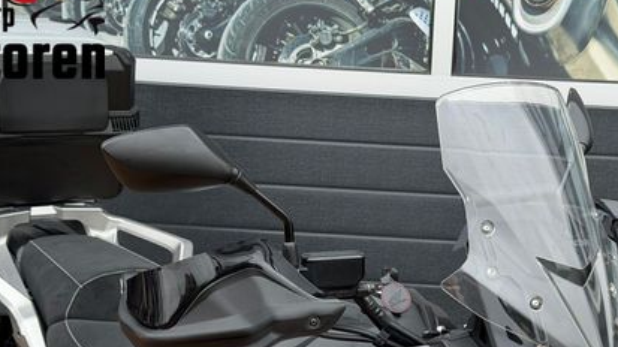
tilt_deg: -13.4
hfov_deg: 26.1
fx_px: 1327
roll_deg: -2.6
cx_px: 392
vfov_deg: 14.7
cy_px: 338
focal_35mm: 81
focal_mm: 6.76
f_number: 1.78
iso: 80
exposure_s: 1/375
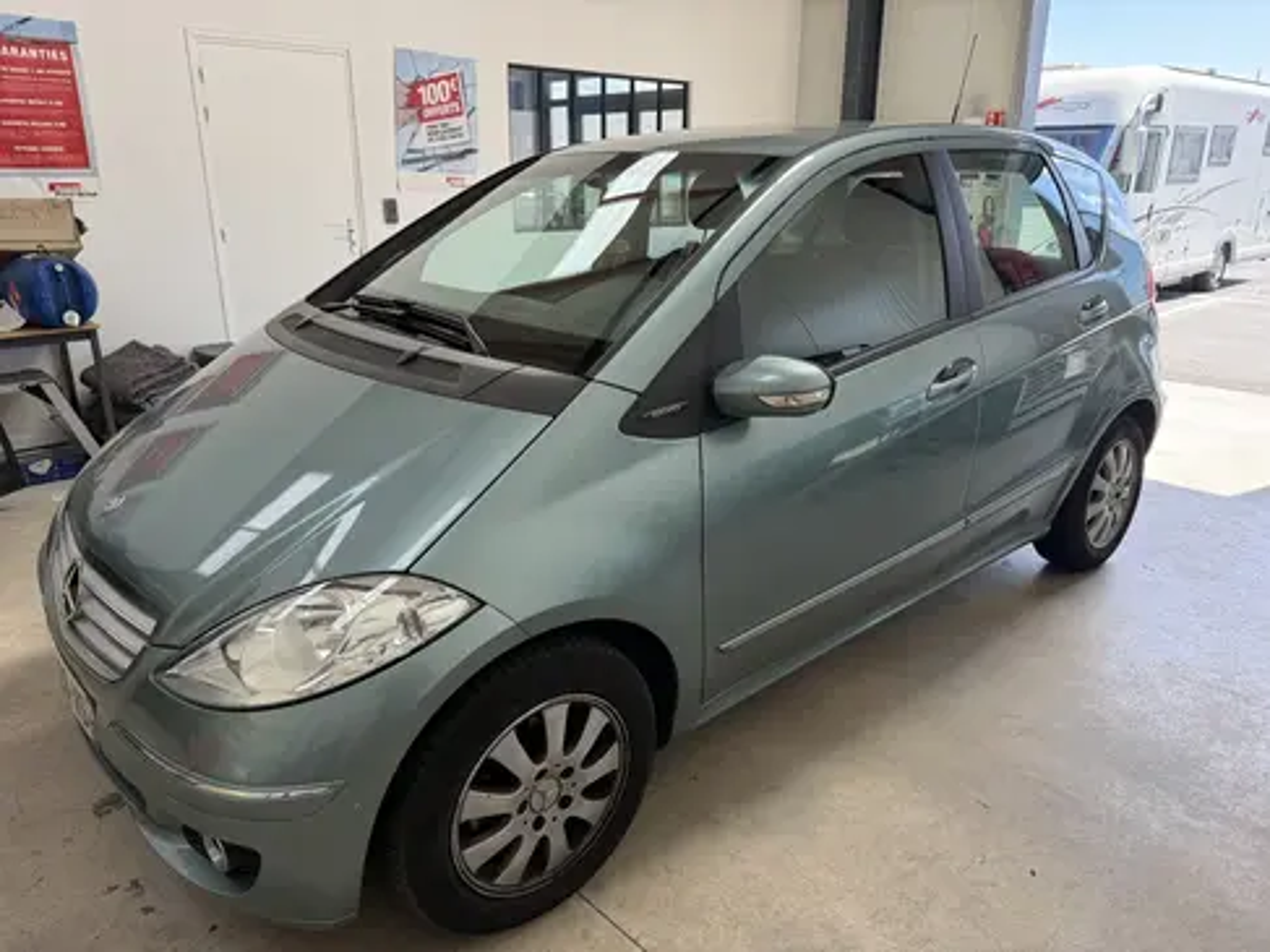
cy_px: 476
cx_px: 635
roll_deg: -0.3
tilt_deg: -19.0
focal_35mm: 24
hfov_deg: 71.6
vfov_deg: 56.8
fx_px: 880
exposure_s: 1/356
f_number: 1.78
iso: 100
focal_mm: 6.76
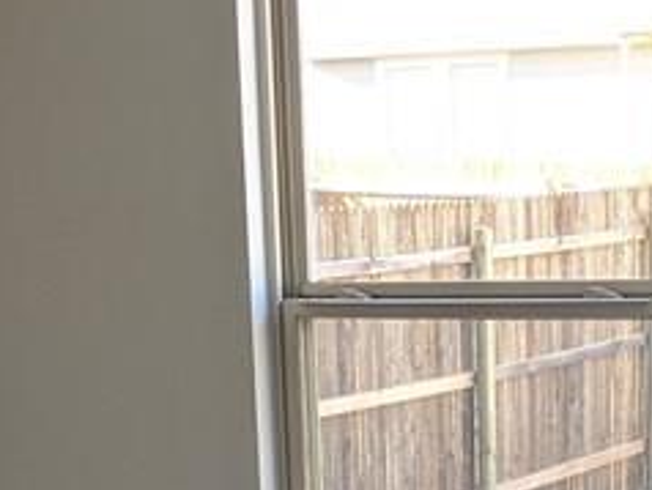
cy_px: 936
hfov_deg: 16.9
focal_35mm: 116
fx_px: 2187
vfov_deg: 11.6
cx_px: 452
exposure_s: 1/97
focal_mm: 4.38
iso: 107
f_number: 1.73
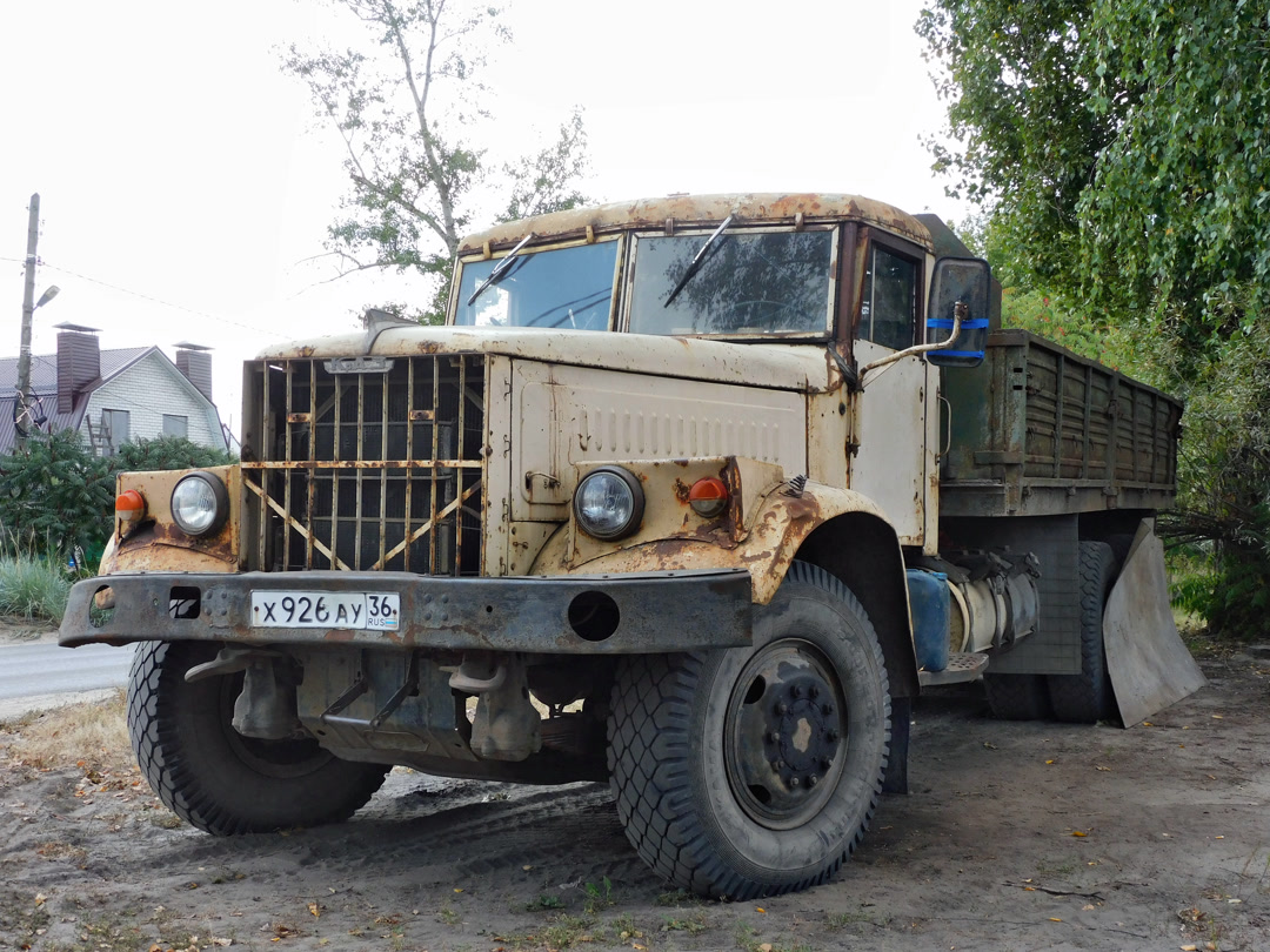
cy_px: 476
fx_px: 1651
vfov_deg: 32.2
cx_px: 635
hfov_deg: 42.1
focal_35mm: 45
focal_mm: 8.1
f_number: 4
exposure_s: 1/250
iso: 140
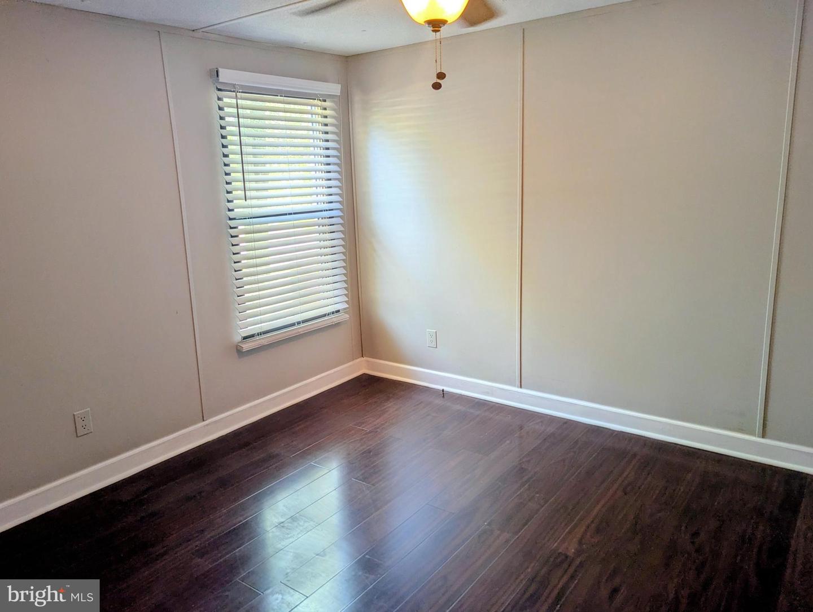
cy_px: 306
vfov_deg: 57.0
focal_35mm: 24
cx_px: 406
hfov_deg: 71.5
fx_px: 565
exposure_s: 1/60
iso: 43
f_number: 1.85
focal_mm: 6.81
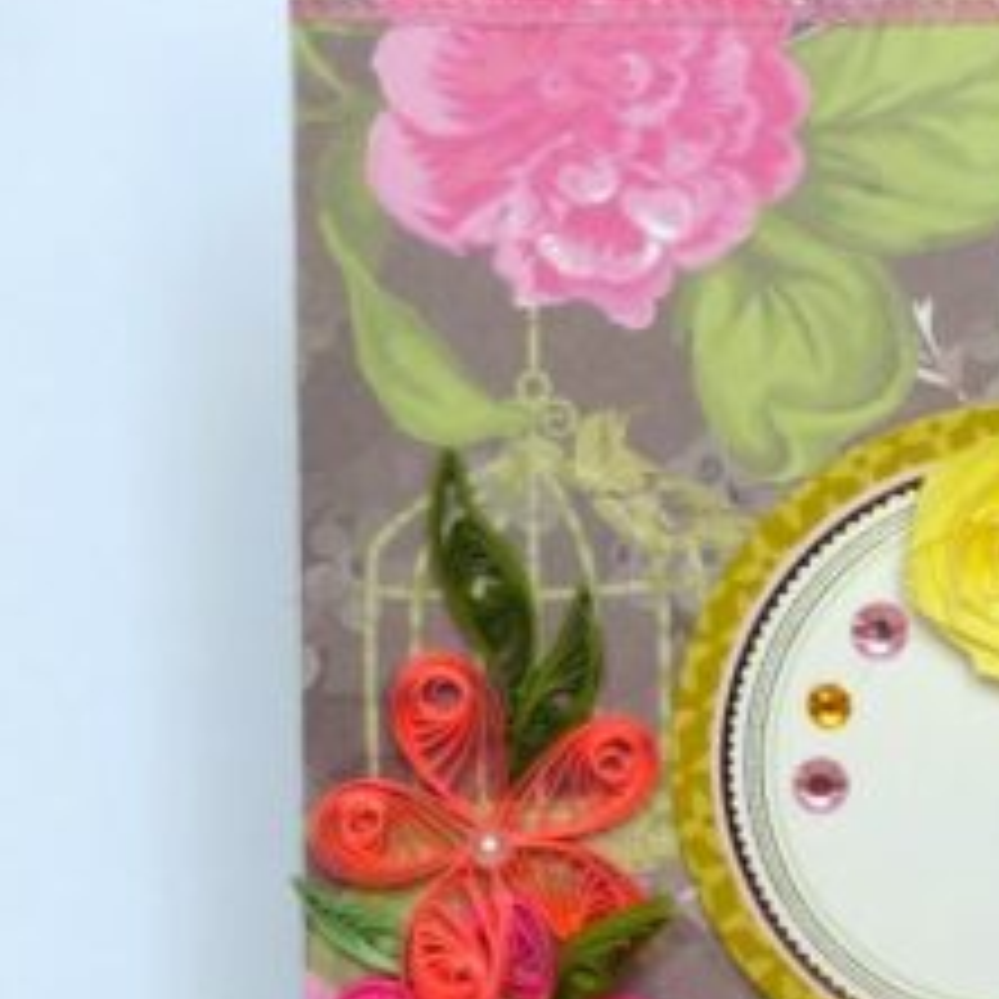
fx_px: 9436
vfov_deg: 6.1
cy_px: 837
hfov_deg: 6.0
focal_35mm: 289
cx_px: 1260
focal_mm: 21.8
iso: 100
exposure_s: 1/100
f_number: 2.8
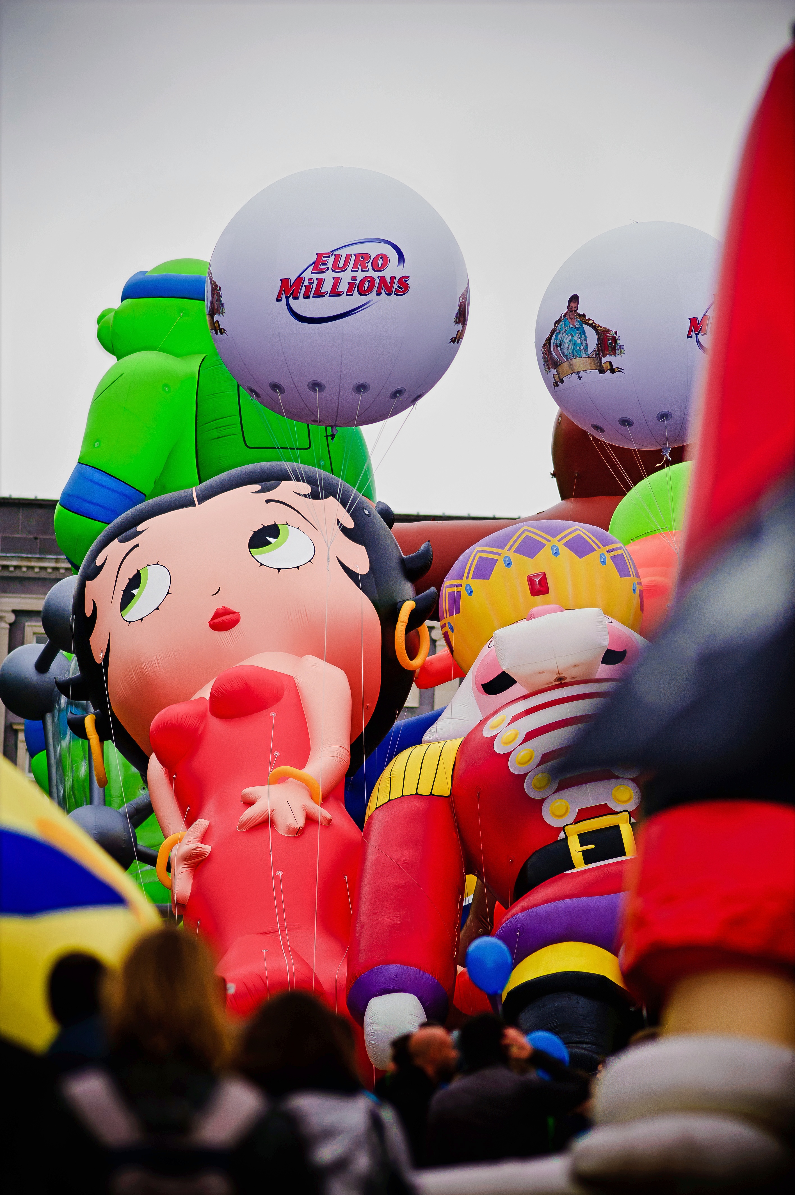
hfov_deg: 7.6
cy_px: 598
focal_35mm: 180
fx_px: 5970
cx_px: 398
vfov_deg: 11.4
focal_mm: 180
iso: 320
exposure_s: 1/500
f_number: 2.8
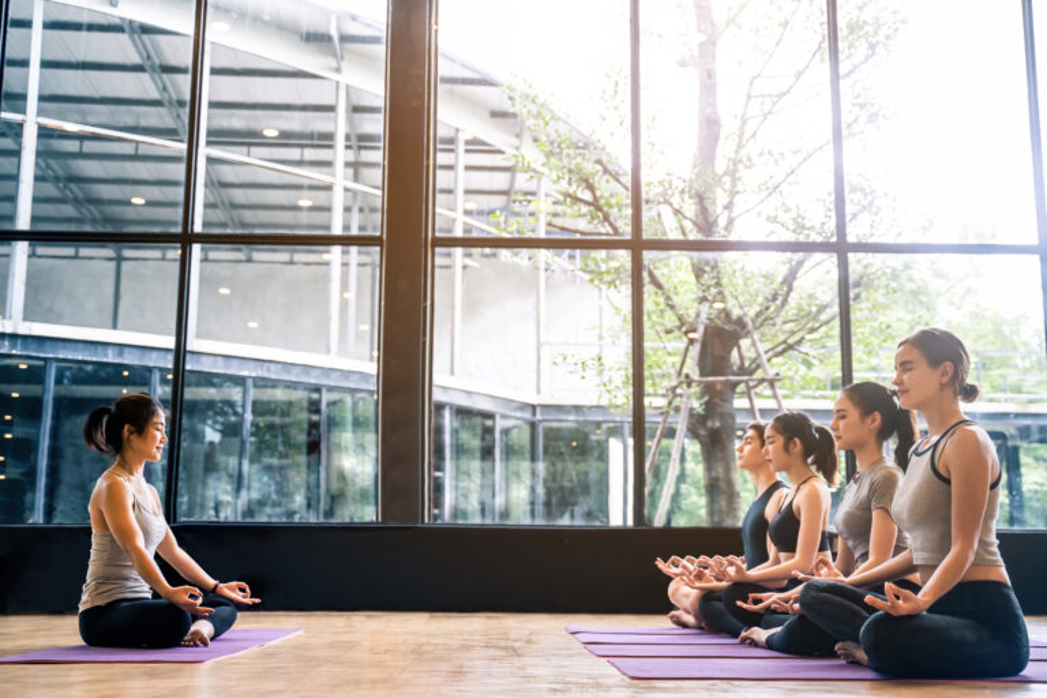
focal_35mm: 41
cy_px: 349
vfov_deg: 32.6
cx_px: 524
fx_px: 1192
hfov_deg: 47.4
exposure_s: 1/200
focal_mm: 41
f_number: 2.8
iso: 800
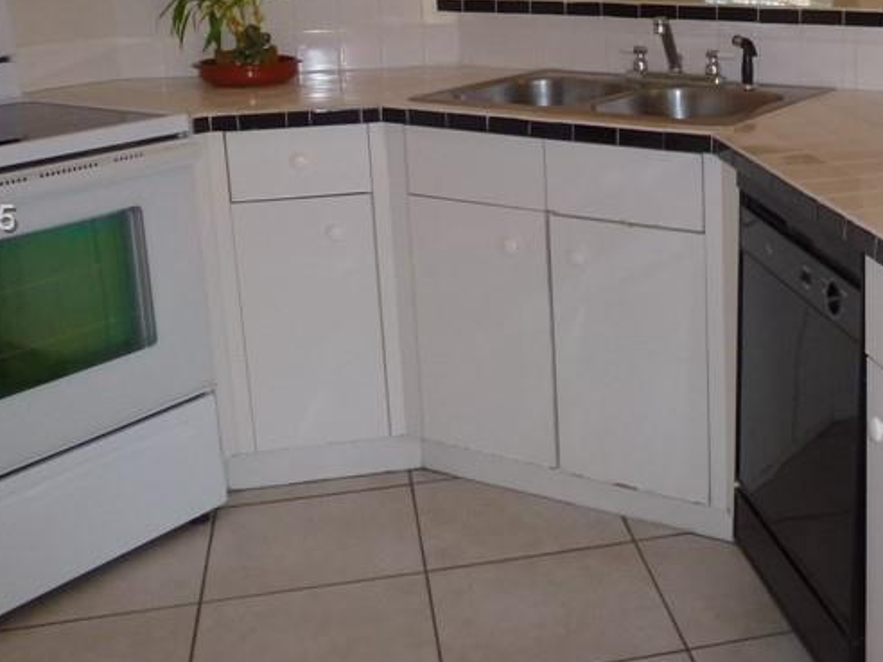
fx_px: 1275
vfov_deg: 28.9
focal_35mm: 50
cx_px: 748
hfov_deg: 36.4
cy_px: 221
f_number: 3.3
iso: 160
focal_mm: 4.3
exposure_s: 1/60
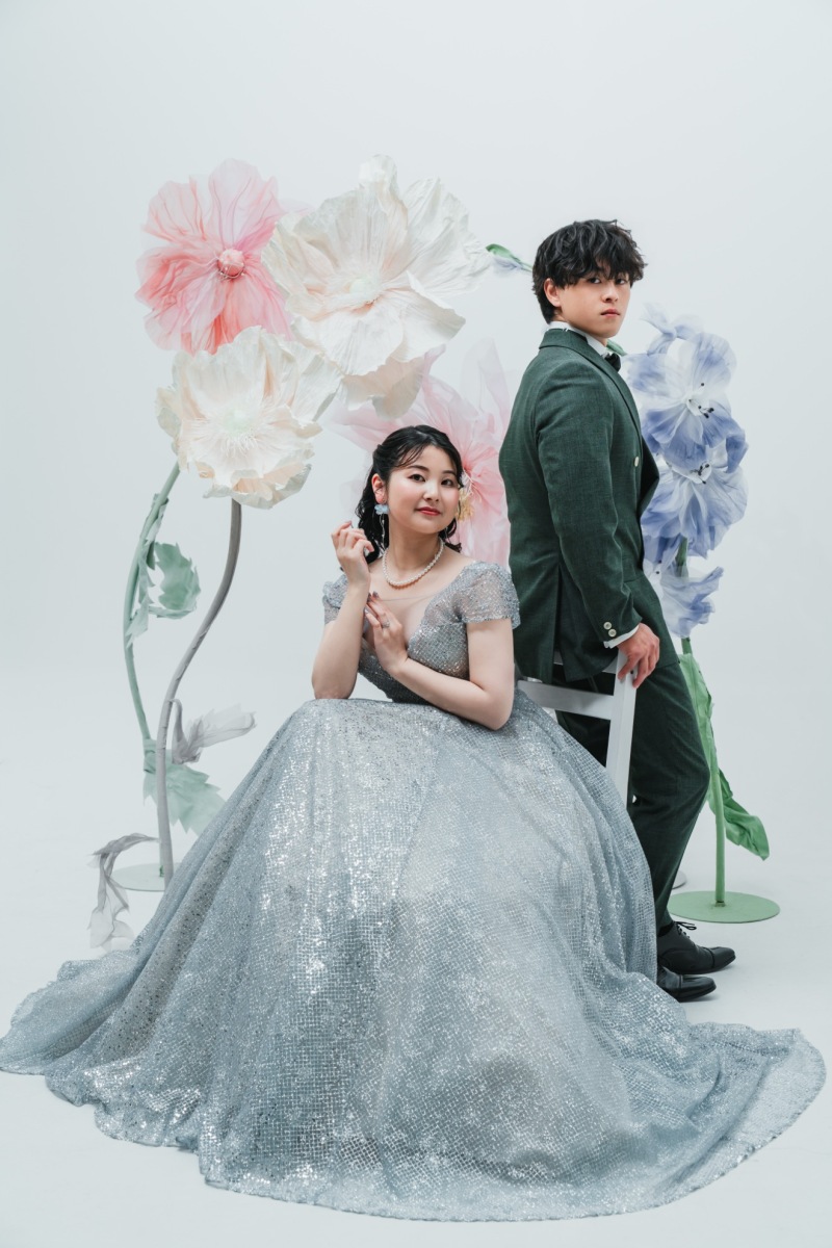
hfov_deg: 25.5
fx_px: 1837
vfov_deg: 37.5
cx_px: 416
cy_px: 624
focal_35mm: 53
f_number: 4.5
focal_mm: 53
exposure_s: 1/200
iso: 640
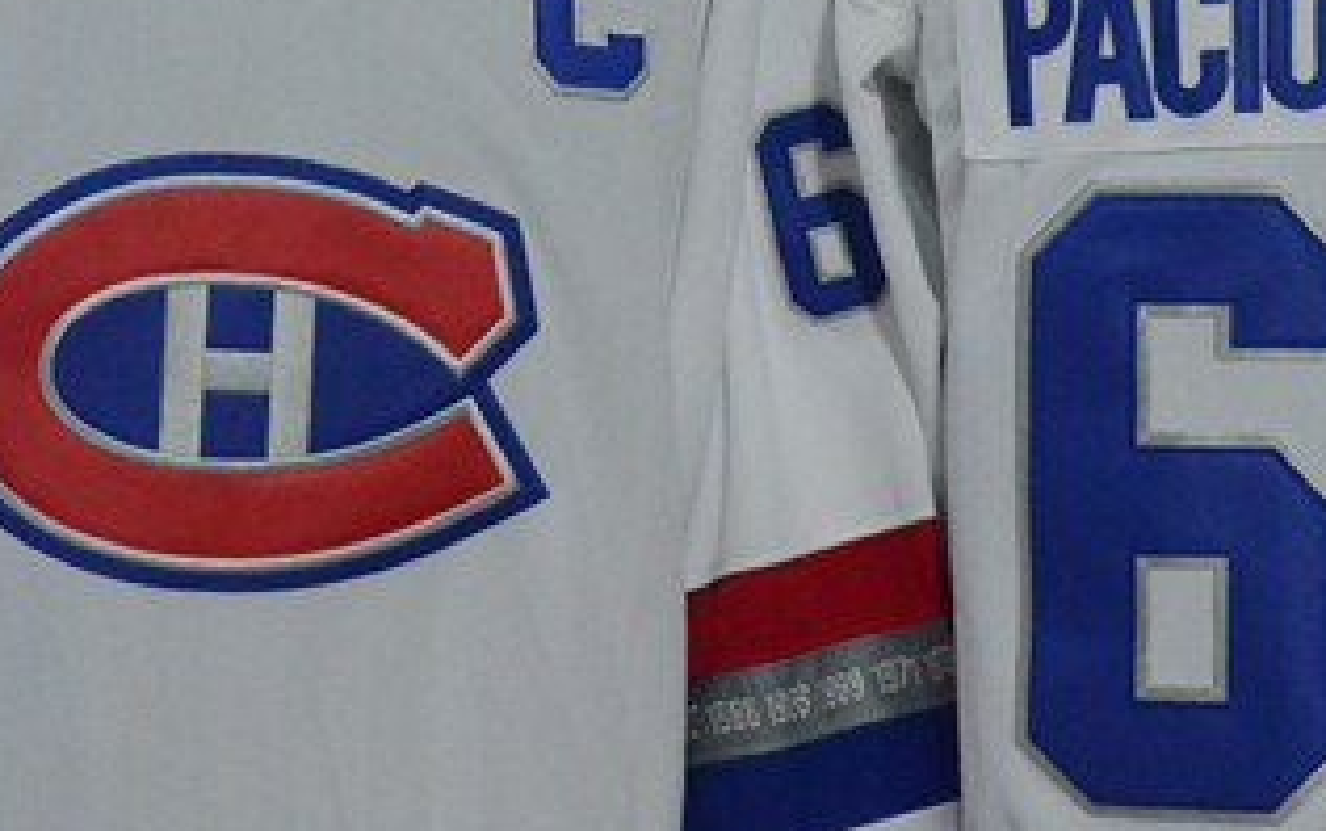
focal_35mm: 162
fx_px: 5858
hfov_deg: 12.9
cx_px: 755
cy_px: 378
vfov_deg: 8.1
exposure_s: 1/125
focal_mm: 42
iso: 4000
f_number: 5.6
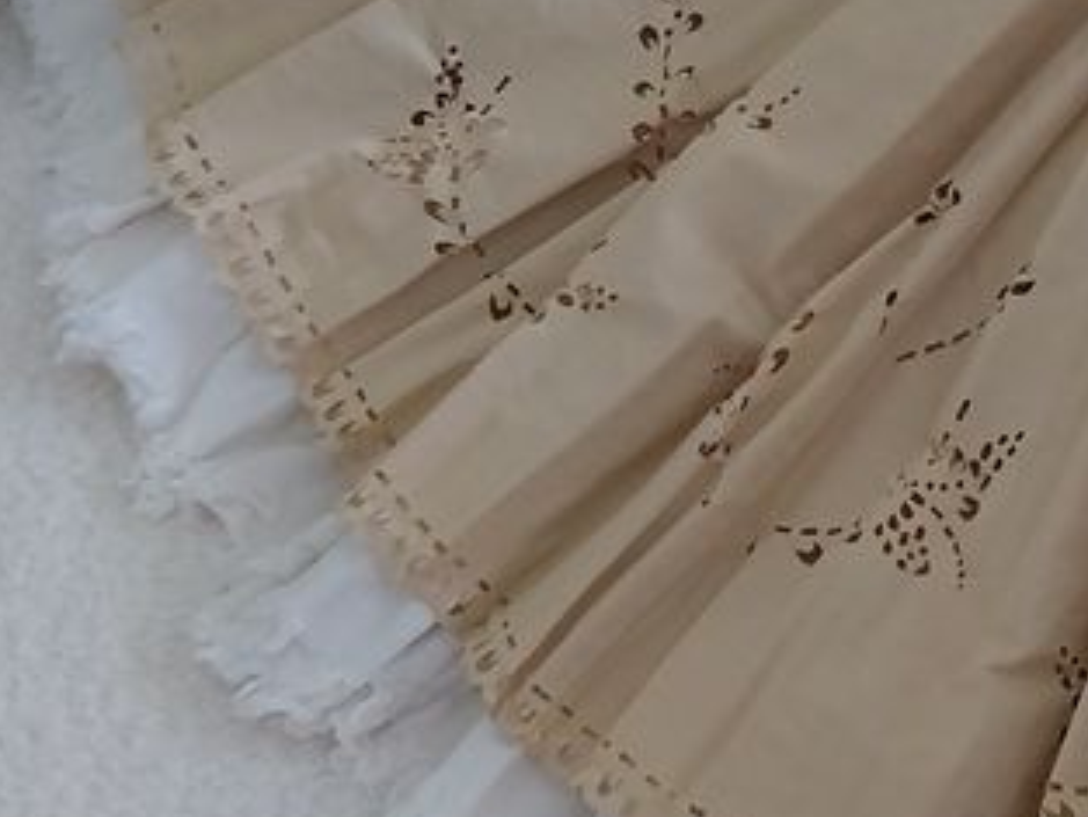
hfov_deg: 22.4
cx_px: 1161
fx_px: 2610
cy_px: 282
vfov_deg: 17.7
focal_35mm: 83
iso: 320
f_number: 1.8
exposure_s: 1/40
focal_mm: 4
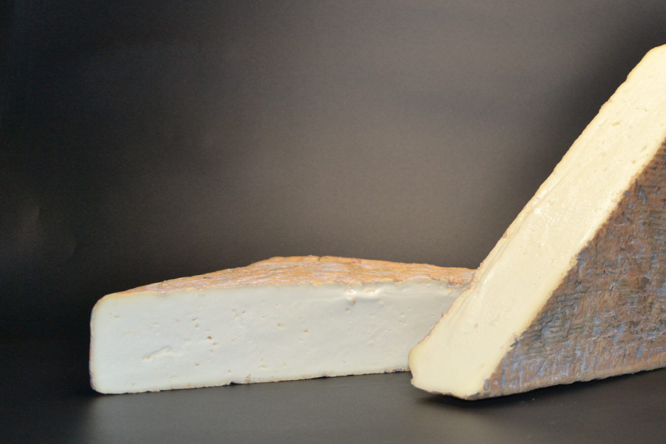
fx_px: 1055
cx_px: 380
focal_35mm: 57
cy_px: 207
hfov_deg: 35.0
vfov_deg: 23.8
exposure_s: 1/30
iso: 640
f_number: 4.2
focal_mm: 30
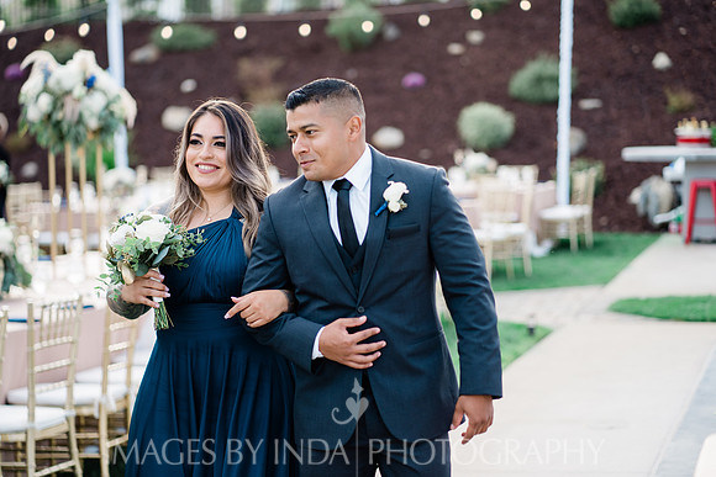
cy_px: 238
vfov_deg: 16.1
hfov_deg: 23.9
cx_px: 358
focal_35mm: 85
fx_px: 1691
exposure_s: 1/640
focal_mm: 85
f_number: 2.2
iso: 160
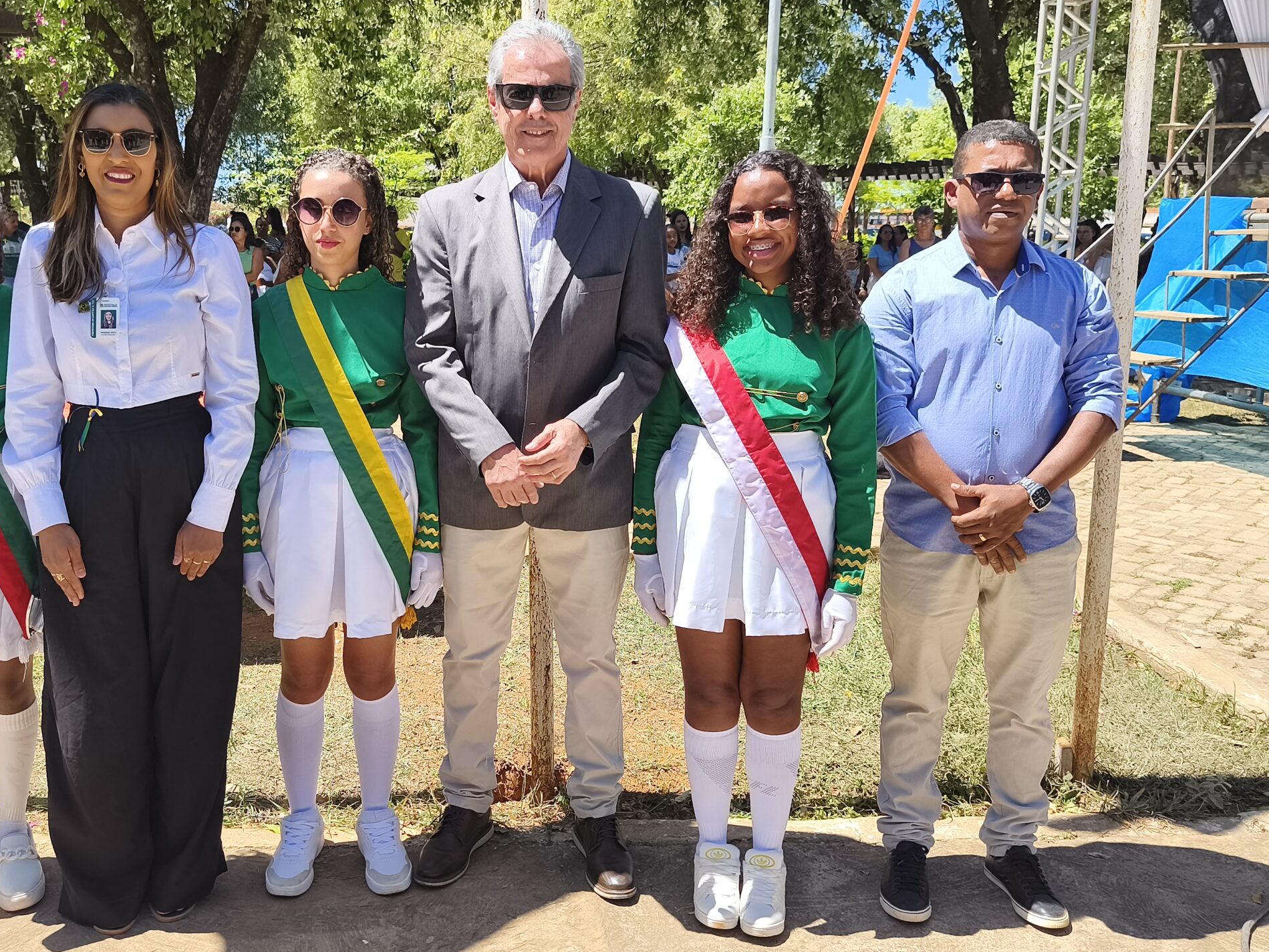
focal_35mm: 31
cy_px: 456
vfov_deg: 45.4
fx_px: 1137
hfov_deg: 57.9
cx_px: 508
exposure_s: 1/637
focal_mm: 6.18
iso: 50
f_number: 1.65
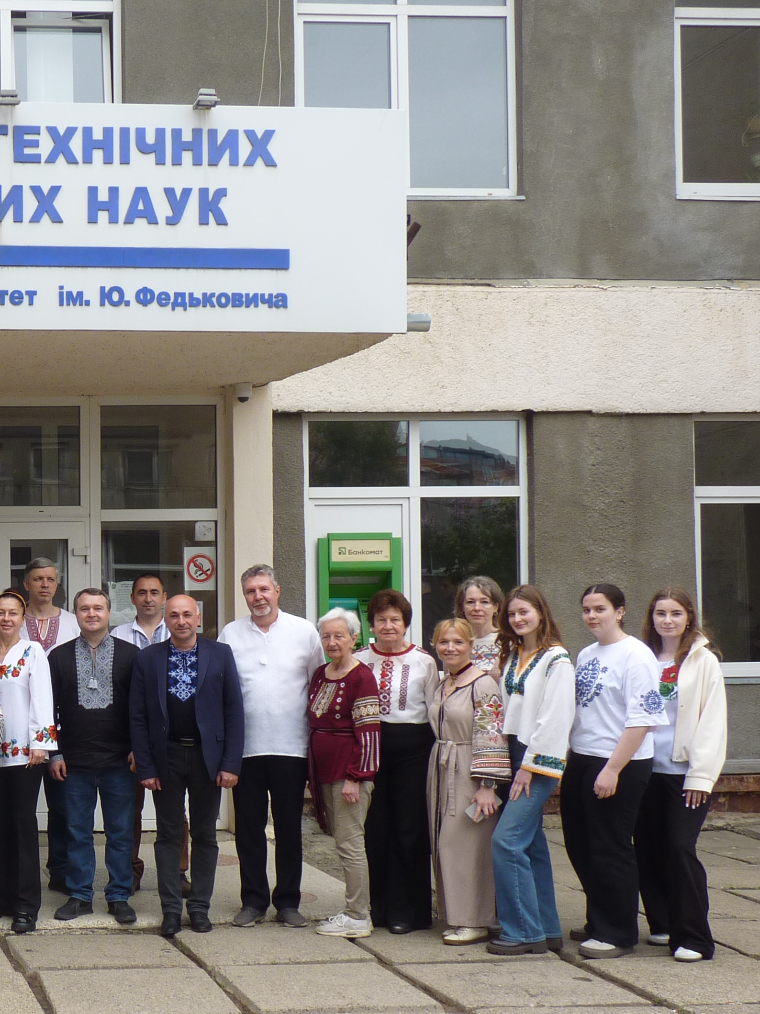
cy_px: 602
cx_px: -141
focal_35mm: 51
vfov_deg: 37.4
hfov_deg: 25.7
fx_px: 1493
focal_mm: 4.8
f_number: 3.6
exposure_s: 1/125
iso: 80
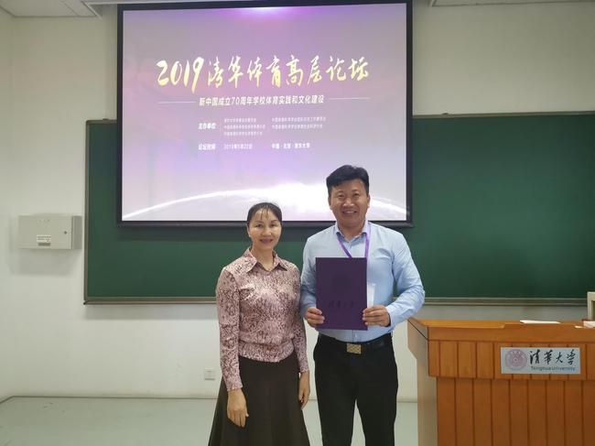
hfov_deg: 65.3
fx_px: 464
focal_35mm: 27
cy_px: 223
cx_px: 298
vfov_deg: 51.3
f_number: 1.8
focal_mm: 5.58
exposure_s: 1/100
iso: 400
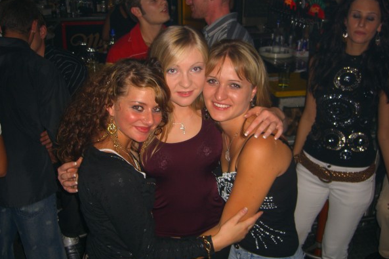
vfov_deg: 33.4
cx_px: 193
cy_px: 130
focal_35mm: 40
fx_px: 432
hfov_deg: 48.5
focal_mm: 7.9
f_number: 2.8
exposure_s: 1/60
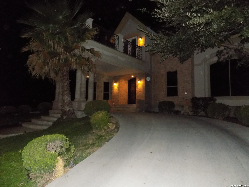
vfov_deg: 58.9
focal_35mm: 23
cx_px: 124
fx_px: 165
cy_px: 94
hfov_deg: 73.9
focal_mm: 4
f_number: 3.1
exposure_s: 1/30
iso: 800
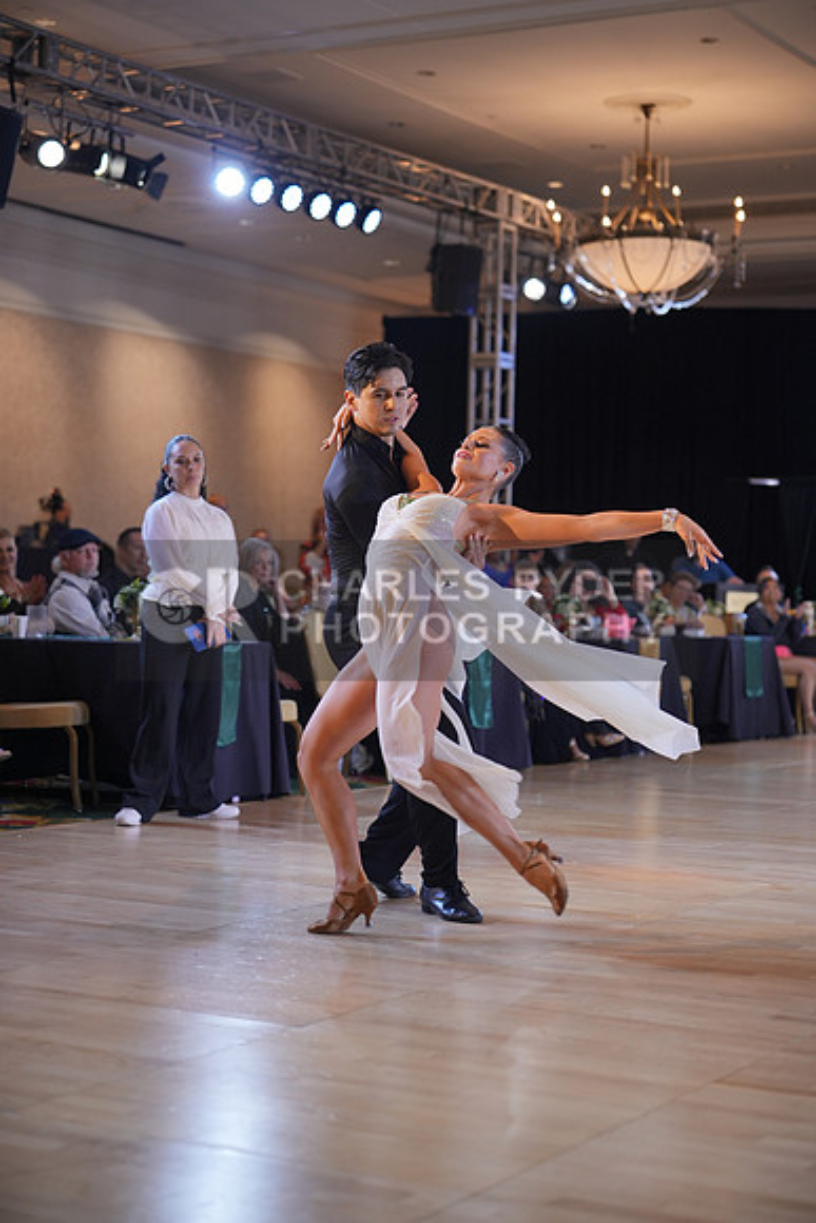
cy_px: 612
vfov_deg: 31.9
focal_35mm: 63
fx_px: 2141
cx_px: 408
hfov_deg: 21.6
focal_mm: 63
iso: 800
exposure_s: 1/500
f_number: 2
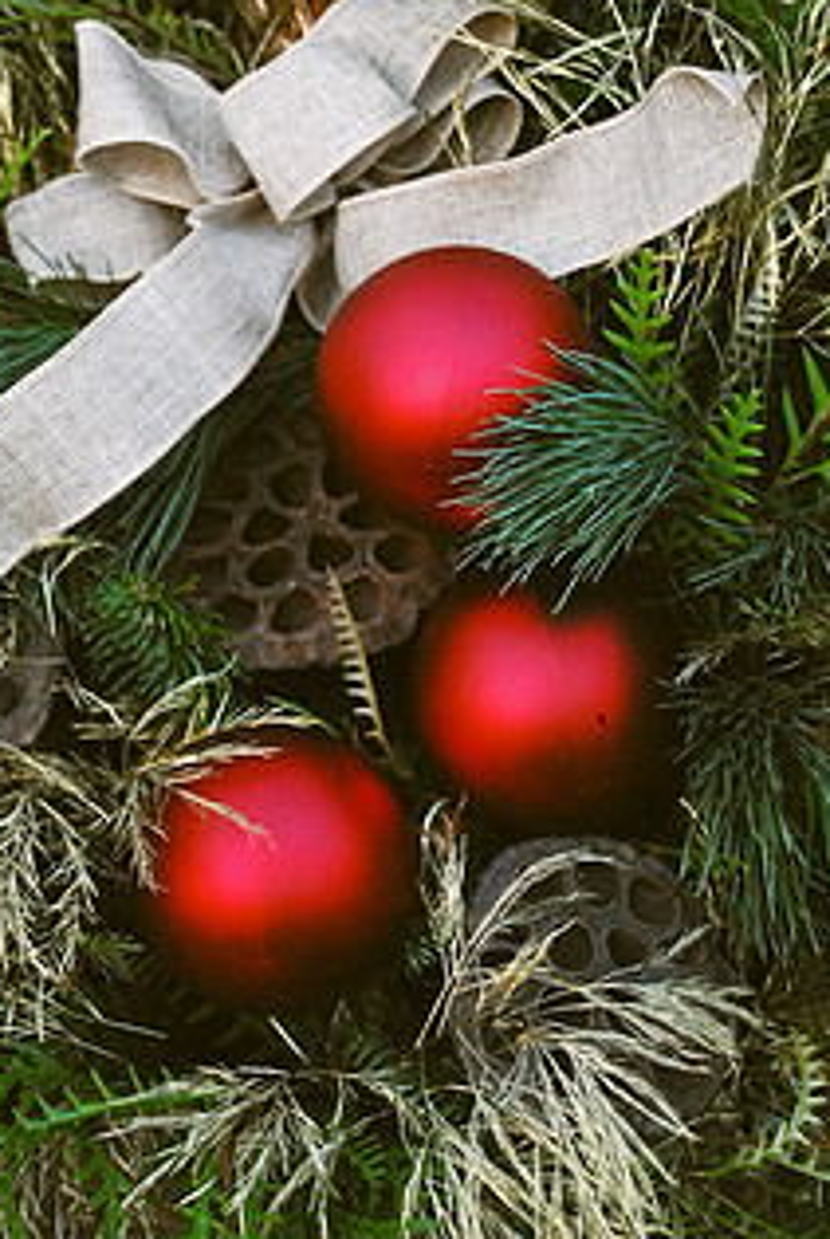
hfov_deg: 13.3
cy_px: 492
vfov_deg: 19.8
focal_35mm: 103
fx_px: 3550
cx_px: 291
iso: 1600
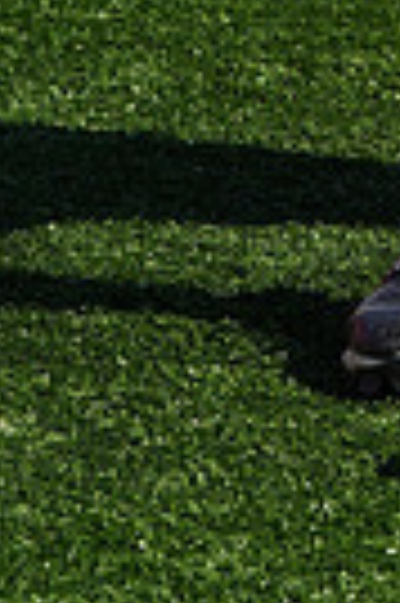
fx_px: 13918
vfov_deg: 2.5
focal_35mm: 833
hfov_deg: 1.6
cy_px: -536
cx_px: 845
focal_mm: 192
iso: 100
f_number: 13
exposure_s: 1/250
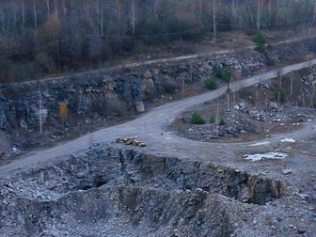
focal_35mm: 75
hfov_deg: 25.1
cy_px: 102
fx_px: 685
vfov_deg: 19.6
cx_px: 292
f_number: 2.8
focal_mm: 6
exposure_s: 1/25
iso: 200
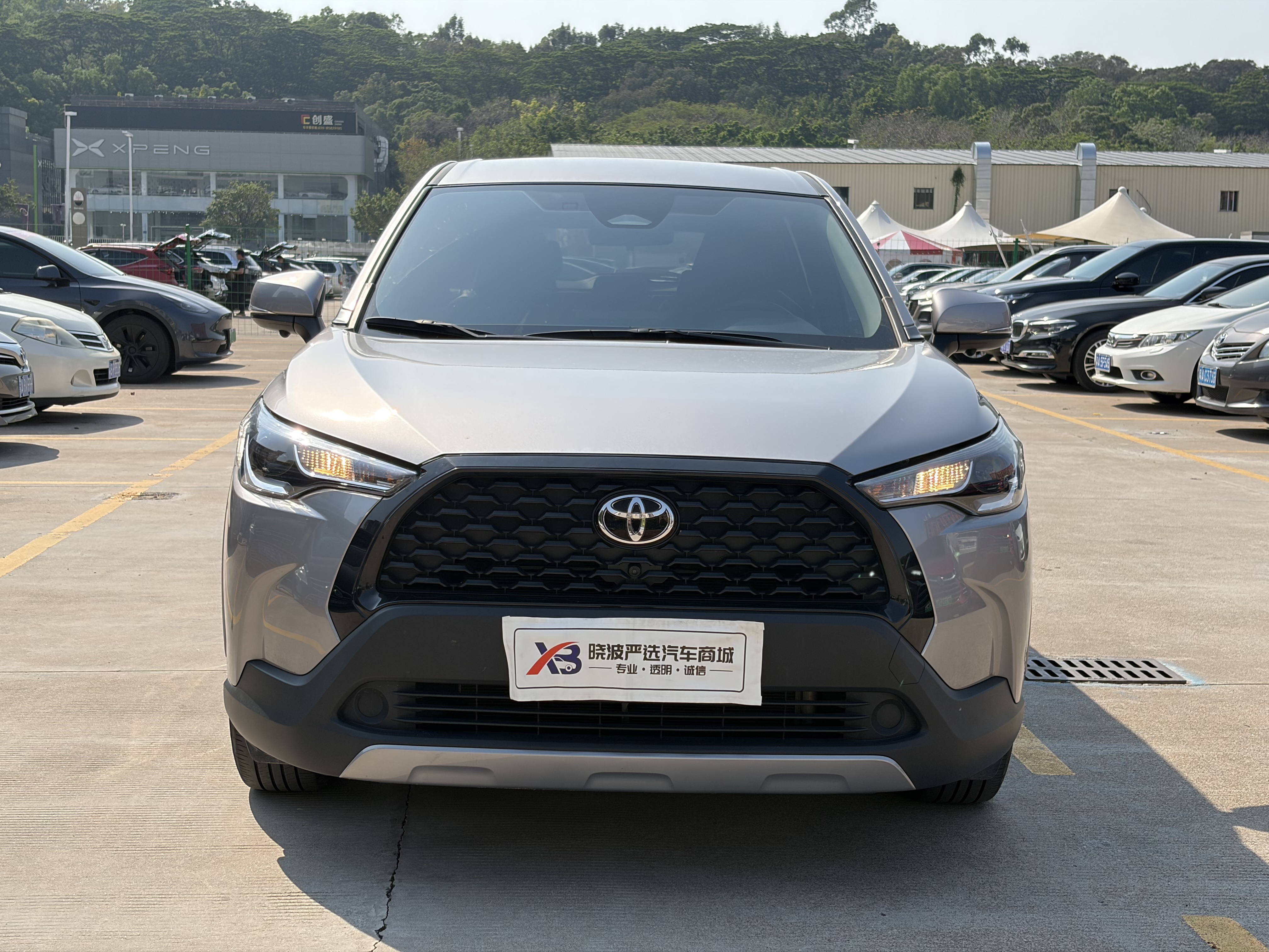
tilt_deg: -6.1
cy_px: 476
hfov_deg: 36.8
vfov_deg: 28.0
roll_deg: -0.3
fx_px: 1906
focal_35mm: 52
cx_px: 634
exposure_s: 1/2747
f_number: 1.6
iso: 50
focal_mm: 5.96
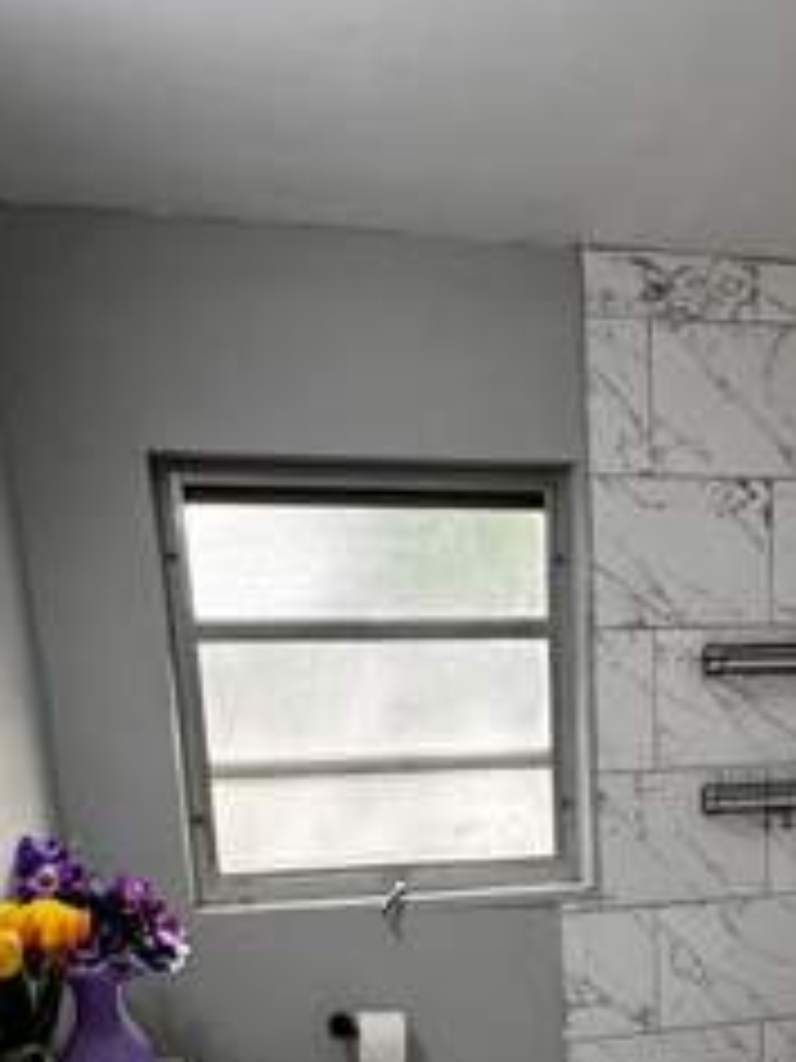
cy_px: 1022
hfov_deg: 37.1
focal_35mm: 38
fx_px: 1165
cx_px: 562
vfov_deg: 43.2
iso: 500
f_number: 2.2
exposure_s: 1/60
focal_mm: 2.22
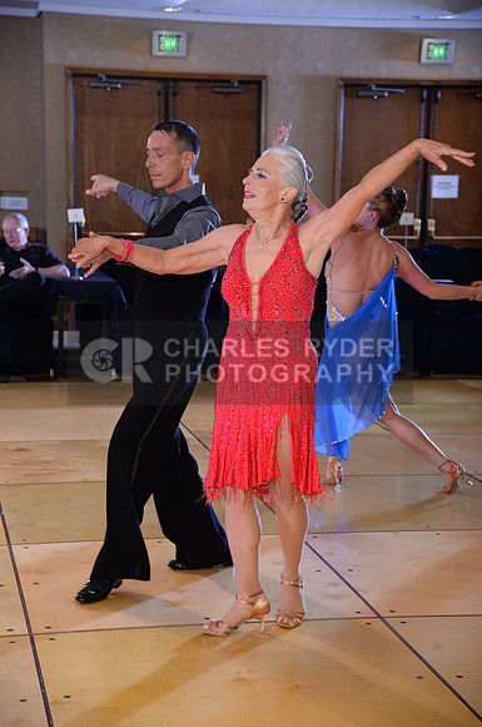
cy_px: 364
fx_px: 1571
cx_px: 241
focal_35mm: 78
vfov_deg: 26.0
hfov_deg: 17.4
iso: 1600
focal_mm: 78
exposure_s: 1/250
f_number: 5
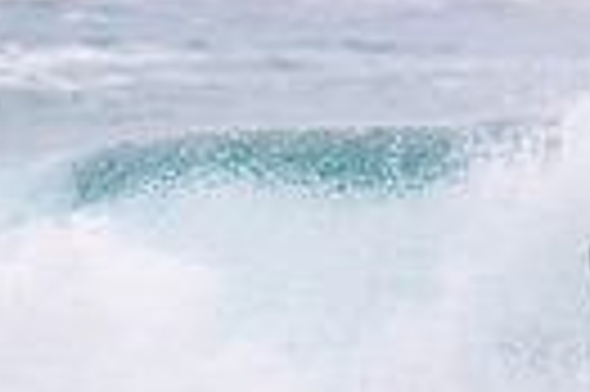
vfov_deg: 0.4
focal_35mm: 3551
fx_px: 58124
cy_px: 277
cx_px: 1054
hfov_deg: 0.6
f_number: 11
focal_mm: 800
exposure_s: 1/1250
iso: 5600
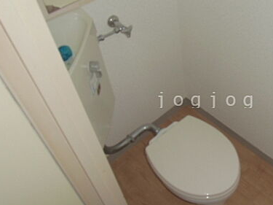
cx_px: 207
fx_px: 323
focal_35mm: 41
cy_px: 99
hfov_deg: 44.2
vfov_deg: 35.1
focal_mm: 4.24
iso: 64
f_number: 3
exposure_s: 1/60
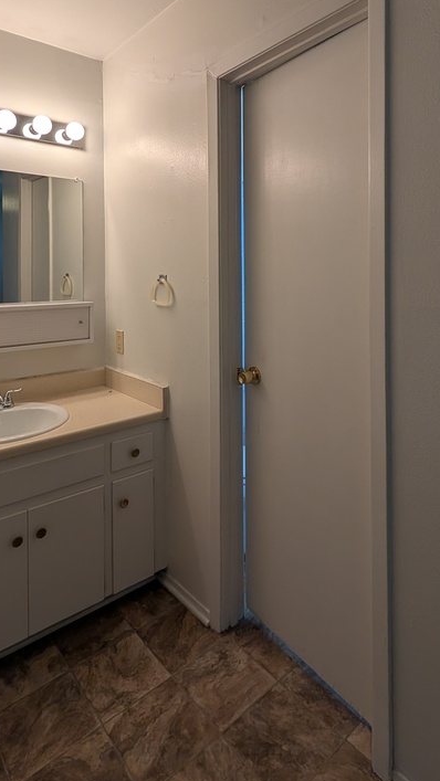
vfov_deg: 84.1
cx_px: 226
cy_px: 271
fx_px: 415
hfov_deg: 55.9
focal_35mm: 20
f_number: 1.7
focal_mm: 2.02
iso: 57
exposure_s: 1/138
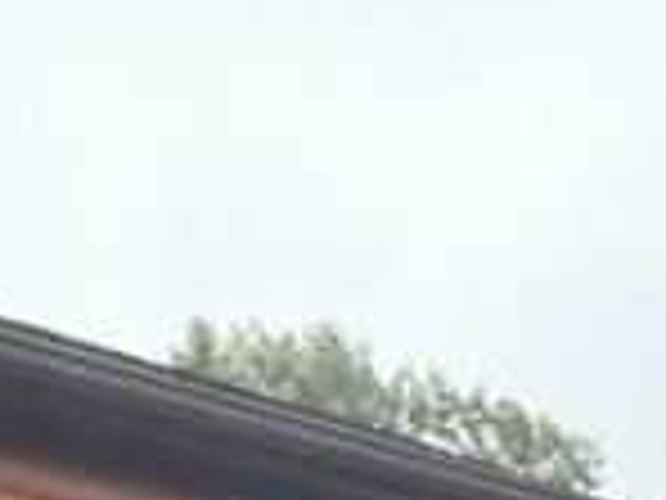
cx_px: 698
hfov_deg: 19.5
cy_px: 1541
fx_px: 1866
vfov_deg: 10.4
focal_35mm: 97
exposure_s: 1/60
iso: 800
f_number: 2.2
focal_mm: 2.22
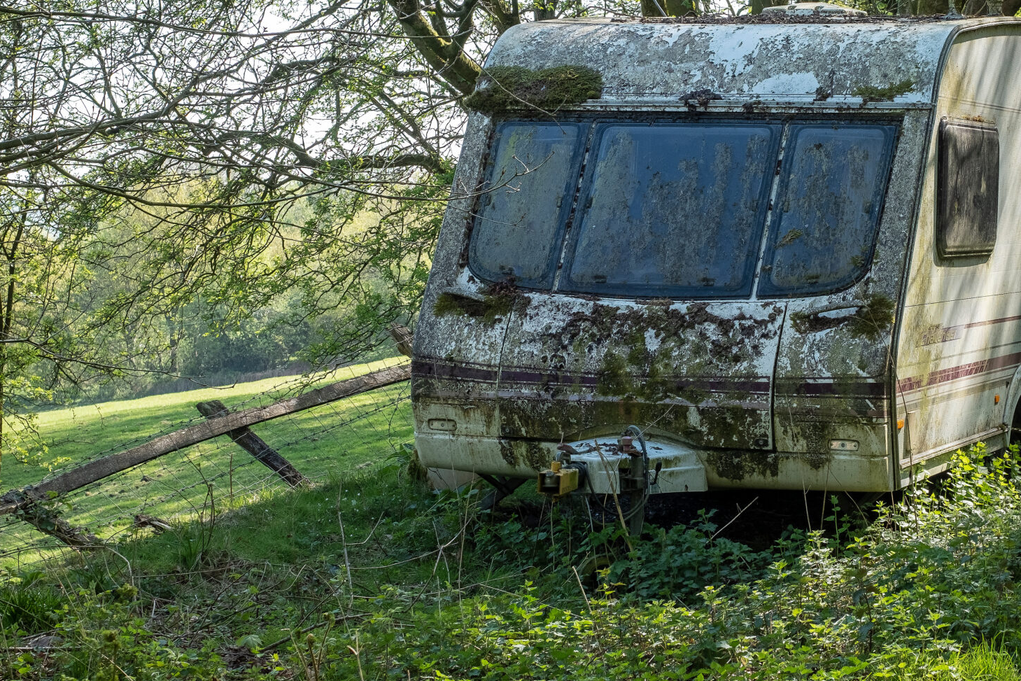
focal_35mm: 93
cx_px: 657
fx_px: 2638
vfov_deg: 14.7
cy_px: 312
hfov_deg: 21.8
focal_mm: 35
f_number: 6.4
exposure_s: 1/140
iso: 200
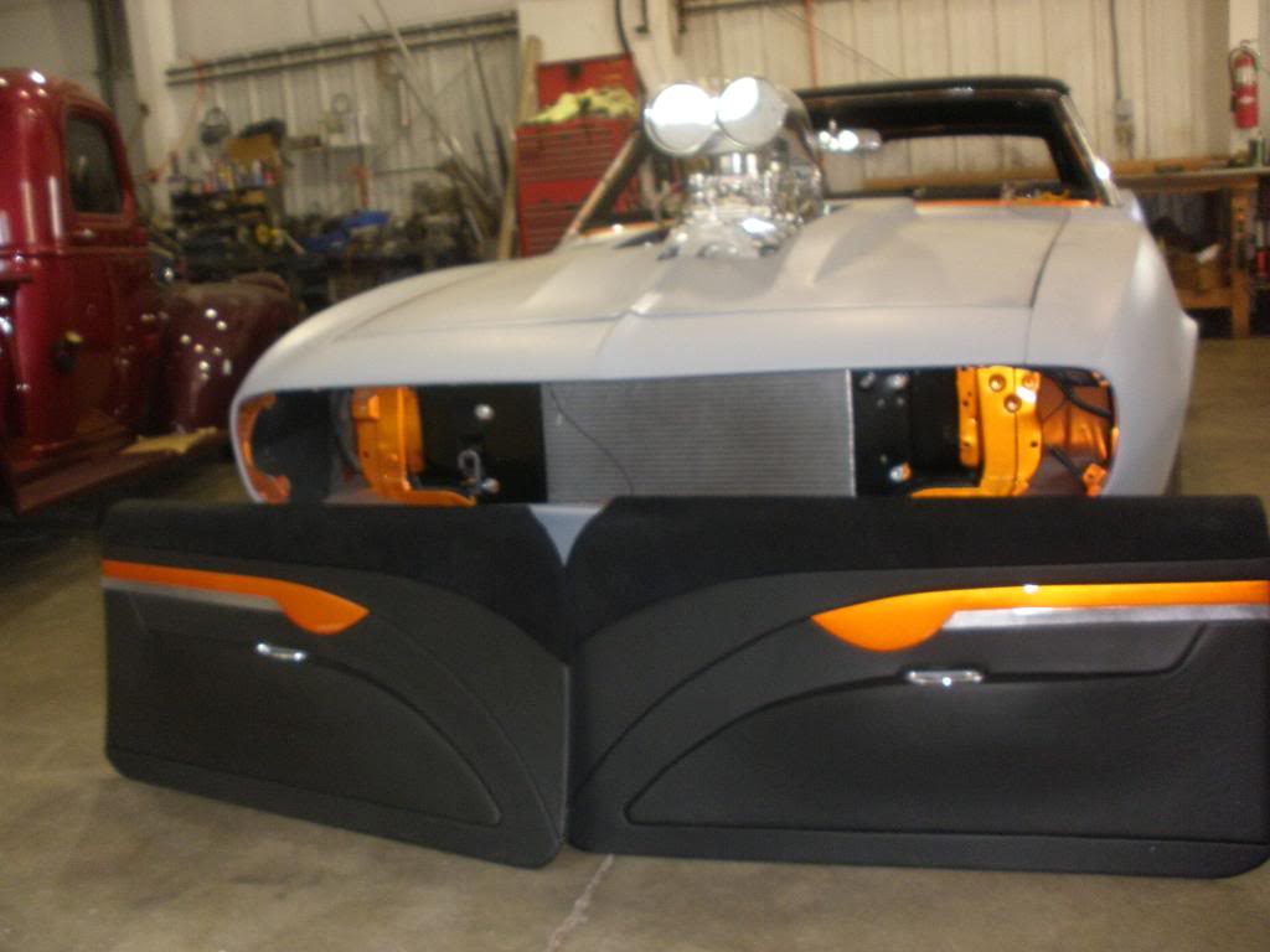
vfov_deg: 39.7
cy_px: 476
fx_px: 1321
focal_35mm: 36
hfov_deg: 51.4
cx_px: 635
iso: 250
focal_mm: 6.3
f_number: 3.5
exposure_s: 1/30
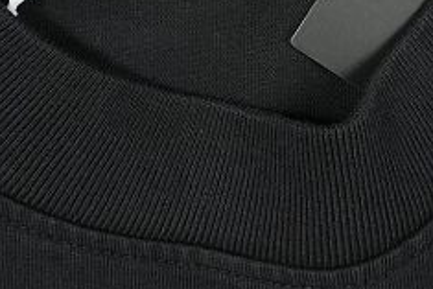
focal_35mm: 87
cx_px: 247
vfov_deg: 15.0
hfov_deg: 23.4
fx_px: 1043
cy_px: -93
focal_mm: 17
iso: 1600
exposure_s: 1/100
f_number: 10
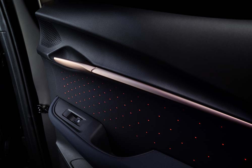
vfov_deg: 24.2
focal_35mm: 56
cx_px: 126
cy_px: 84
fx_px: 392
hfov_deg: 35.6
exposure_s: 6
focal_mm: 56
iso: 800
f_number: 14
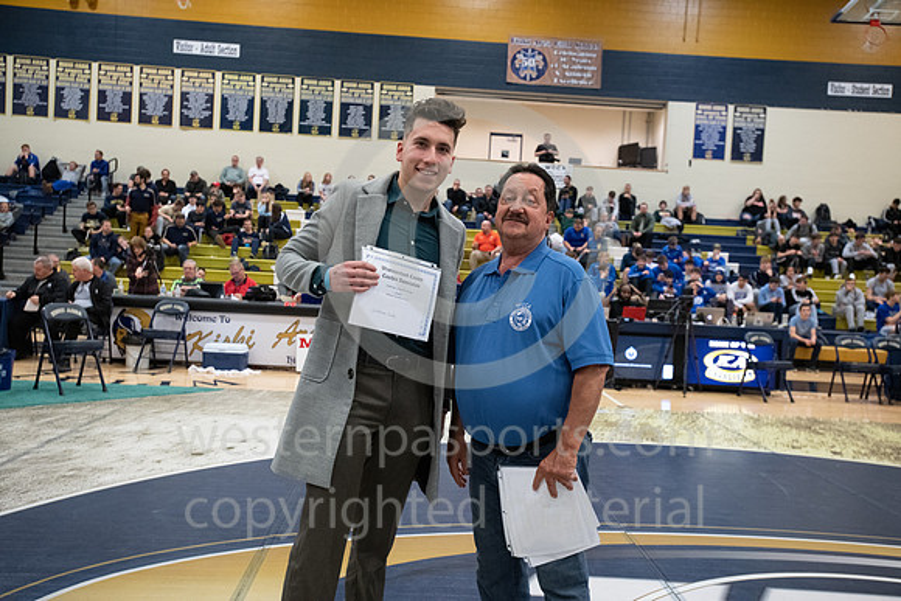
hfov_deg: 54.4
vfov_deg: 37.9
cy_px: 300
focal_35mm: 35
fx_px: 876
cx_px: 450
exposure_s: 1/160
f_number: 5.6
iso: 5000
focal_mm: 35
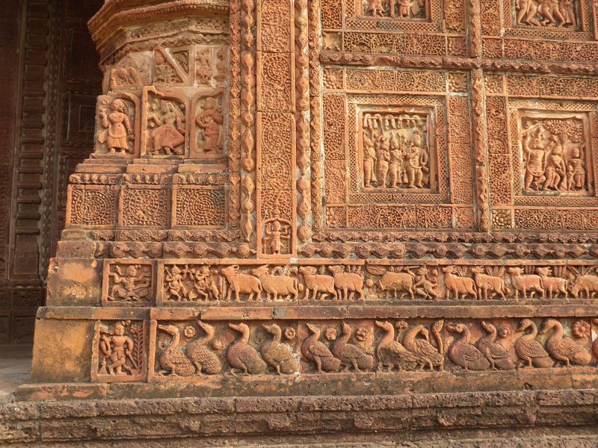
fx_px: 674
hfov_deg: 47.9
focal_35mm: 39
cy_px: 224
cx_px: 299
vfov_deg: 36.8
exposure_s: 1/80
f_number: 3.7
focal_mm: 6.7
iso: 80
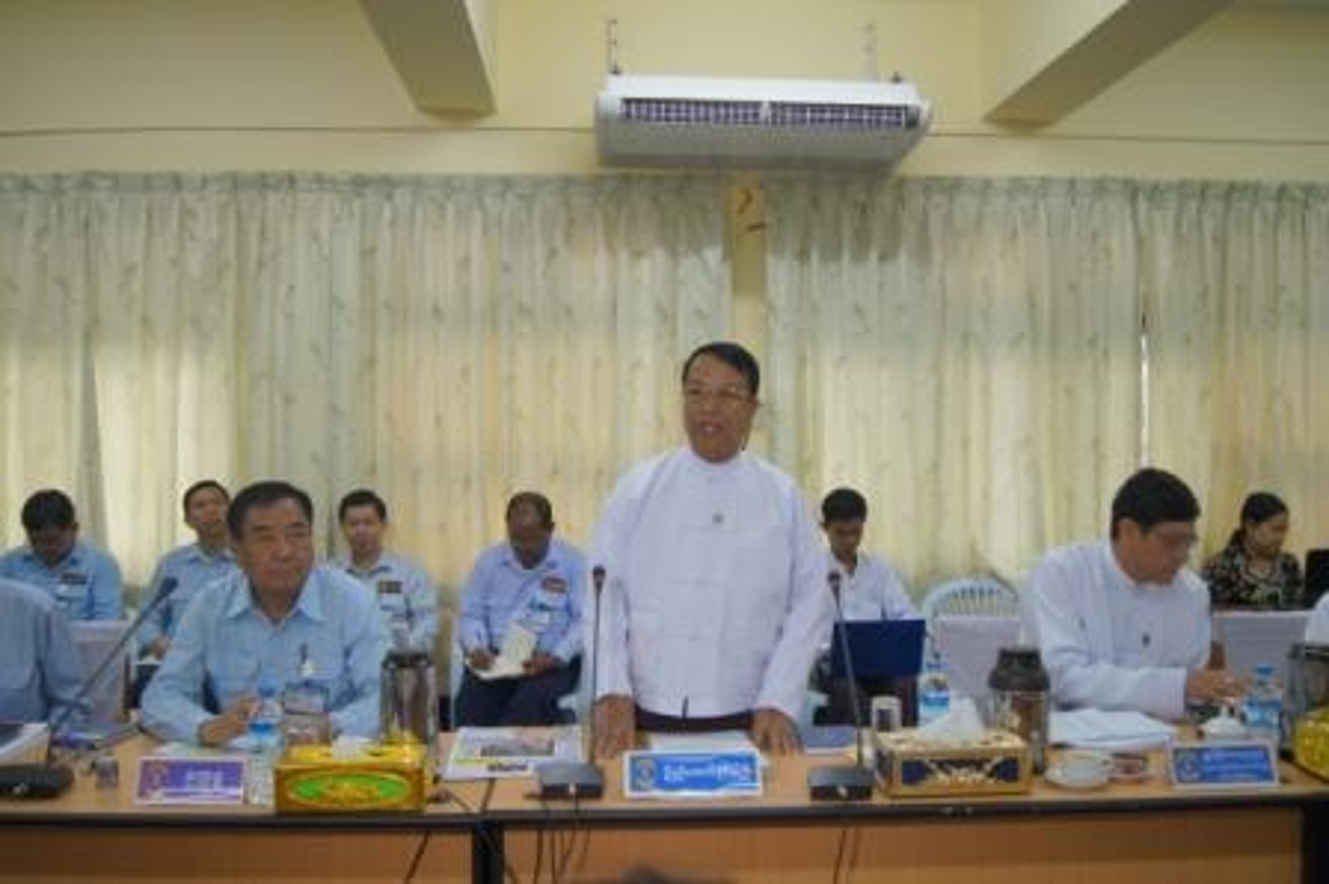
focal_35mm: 33
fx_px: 1217
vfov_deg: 39.9
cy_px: 442
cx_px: 664
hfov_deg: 57.3
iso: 400
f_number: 4
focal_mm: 22
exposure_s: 1/40
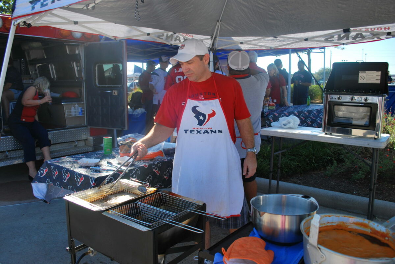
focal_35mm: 27
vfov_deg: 48.1
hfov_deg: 67.3
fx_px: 297
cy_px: 132
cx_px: 198
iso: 100
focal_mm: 18
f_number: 3.5
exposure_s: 1/400
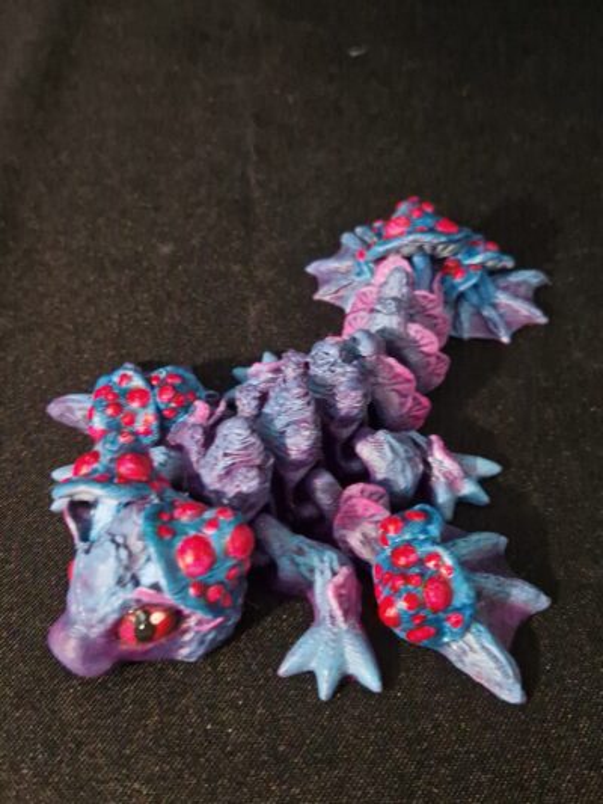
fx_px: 534
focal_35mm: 23
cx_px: 302
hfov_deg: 58.9
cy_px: 402
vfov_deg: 73.9
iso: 1000
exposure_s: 1/17
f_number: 1.8
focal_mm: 5.4
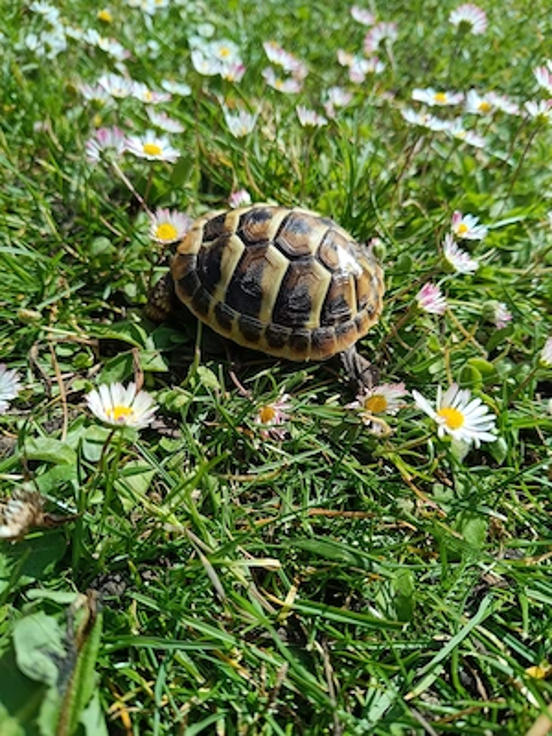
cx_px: 276
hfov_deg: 56.8
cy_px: 368
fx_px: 510
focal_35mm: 24
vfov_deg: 71.6
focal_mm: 5.59
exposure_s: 1/1290
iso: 56
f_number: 1.88
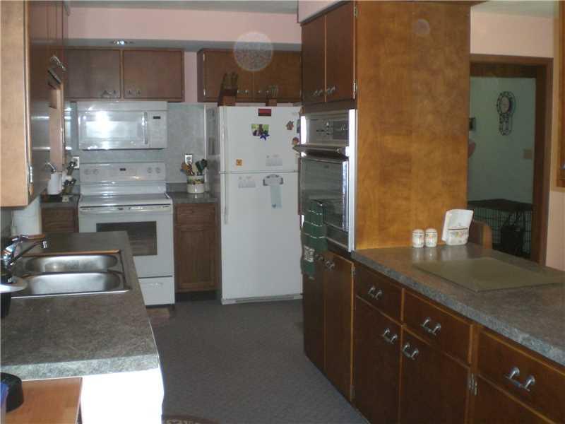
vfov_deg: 37.7
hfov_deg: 49.0
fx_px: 620
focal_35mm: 38
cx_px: 282
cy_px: 212
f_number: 3.1
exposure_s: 1/60
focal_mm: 6.3
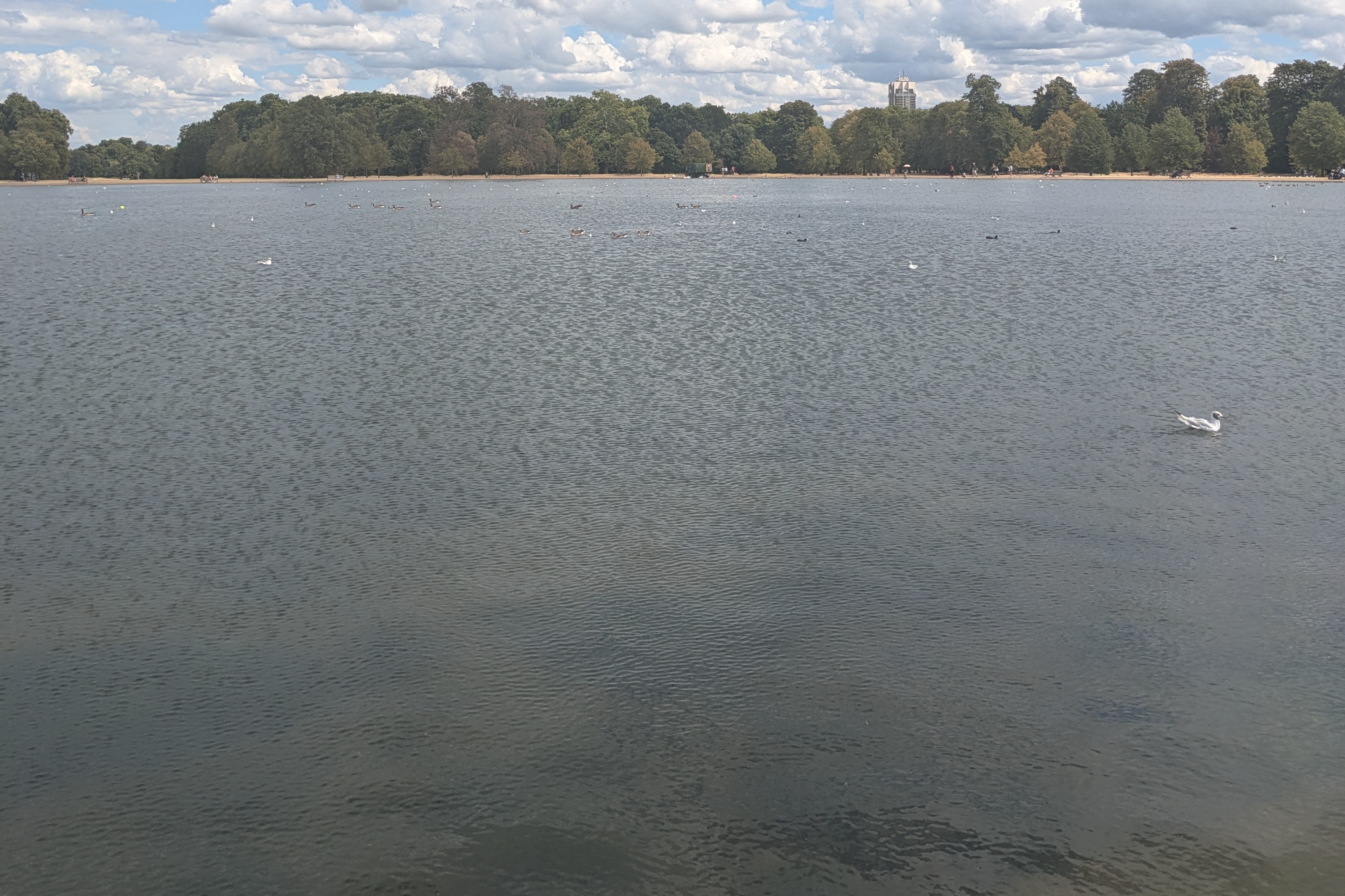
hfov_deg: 54.4
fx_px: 1307
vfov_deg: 36.1
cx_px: 673
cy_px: 136
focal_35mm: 35
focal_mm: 5.43
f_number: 1.89
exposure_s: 1/2841
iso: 61
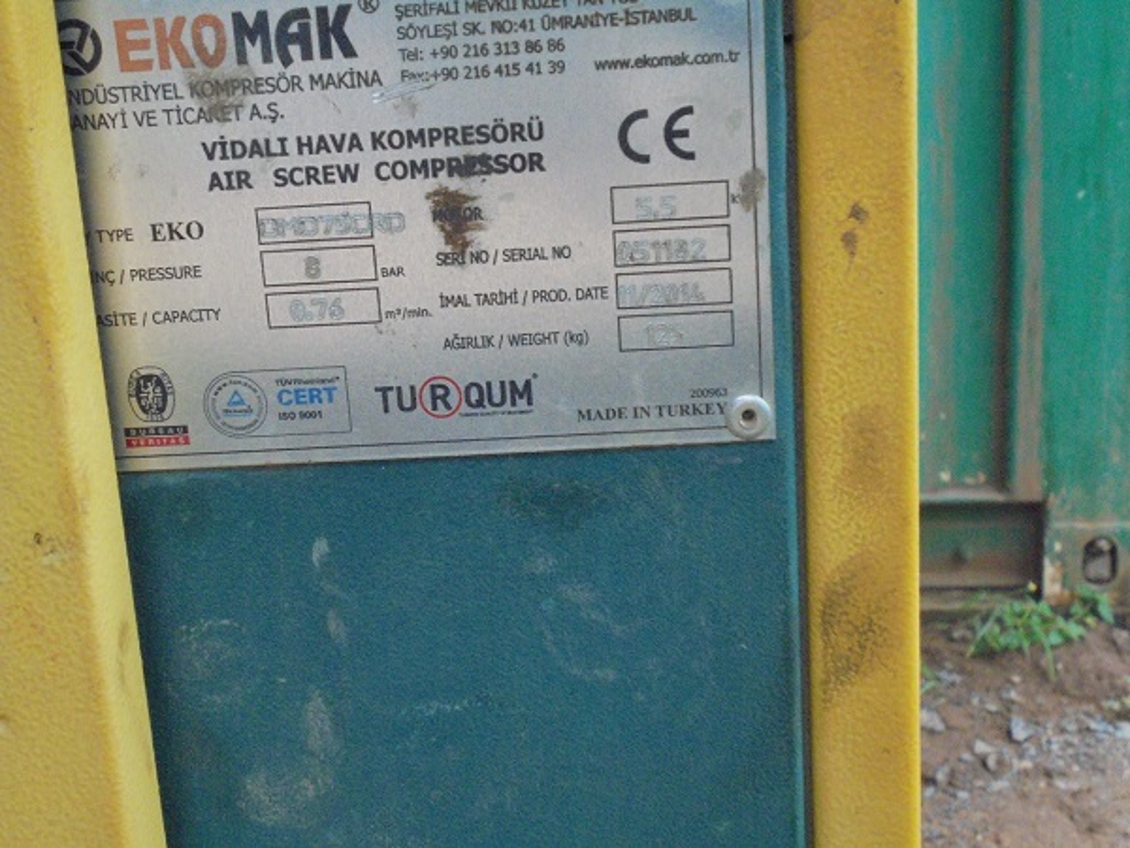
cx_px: 565
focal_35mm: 49
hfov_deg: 38.9
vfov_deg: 29.7
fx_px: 1600
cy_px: 424
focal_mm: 8.9
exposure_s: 1/80
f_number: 4.8
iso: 800
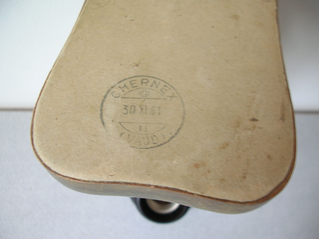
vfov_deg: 40.6
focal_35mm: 35
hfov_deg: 52.7
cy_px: 120
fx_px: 322
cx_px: 160
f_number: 2.8
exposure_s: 1/5.9
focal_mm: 5.8
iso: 50
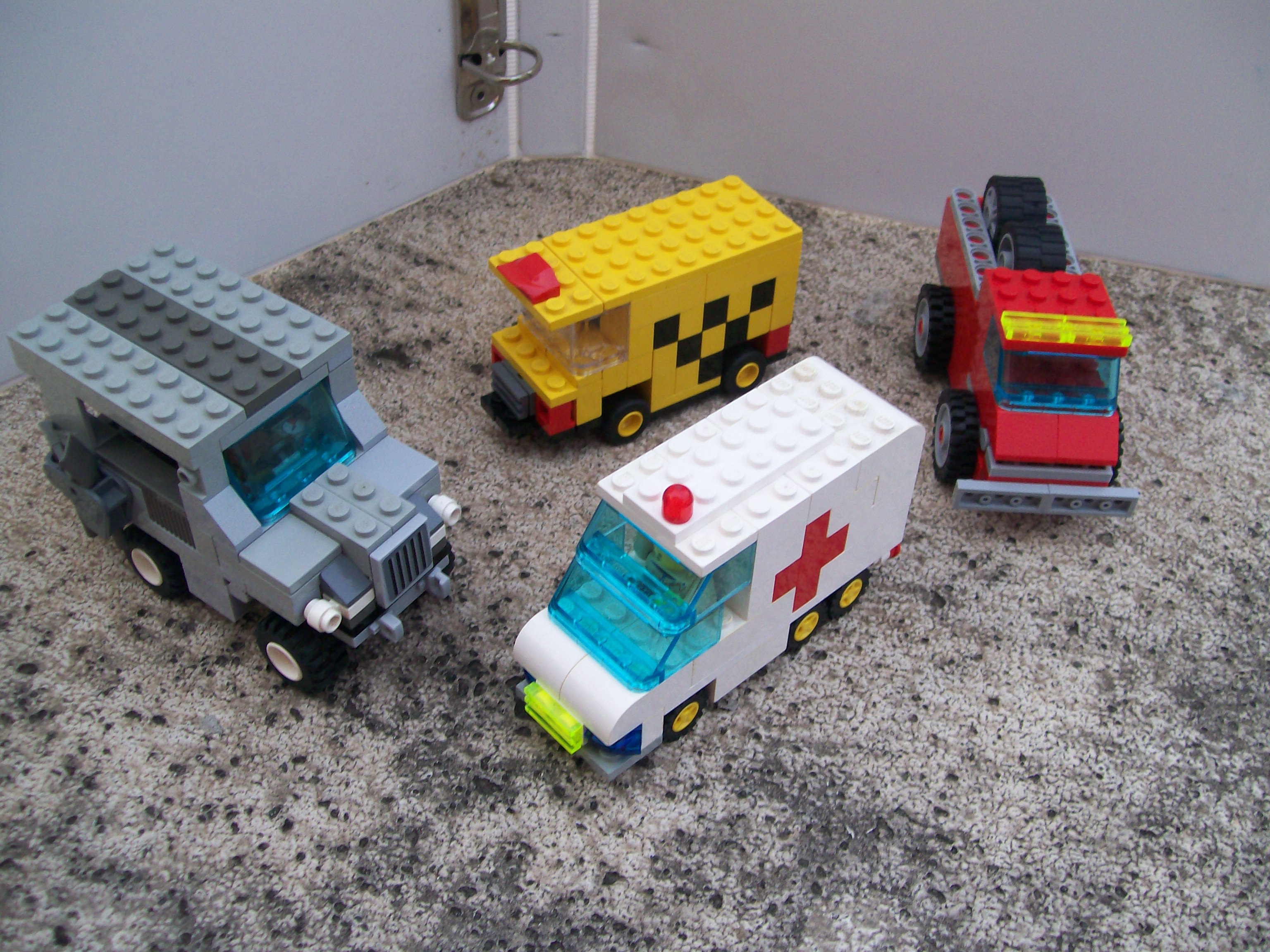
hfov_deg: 51.4
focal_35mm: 36
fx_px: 1321
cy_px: 476
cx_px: 635
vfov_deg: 39.7
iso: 80
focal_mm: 6
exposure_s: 1/33.6
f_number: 2.7
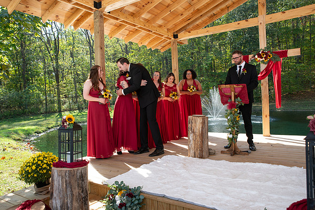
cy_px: 105
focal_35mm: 26
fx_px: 227
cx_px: 158
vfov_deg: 49.5
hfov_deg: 69.4
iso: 320
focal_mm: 26
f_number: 5.6
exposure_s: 1/200
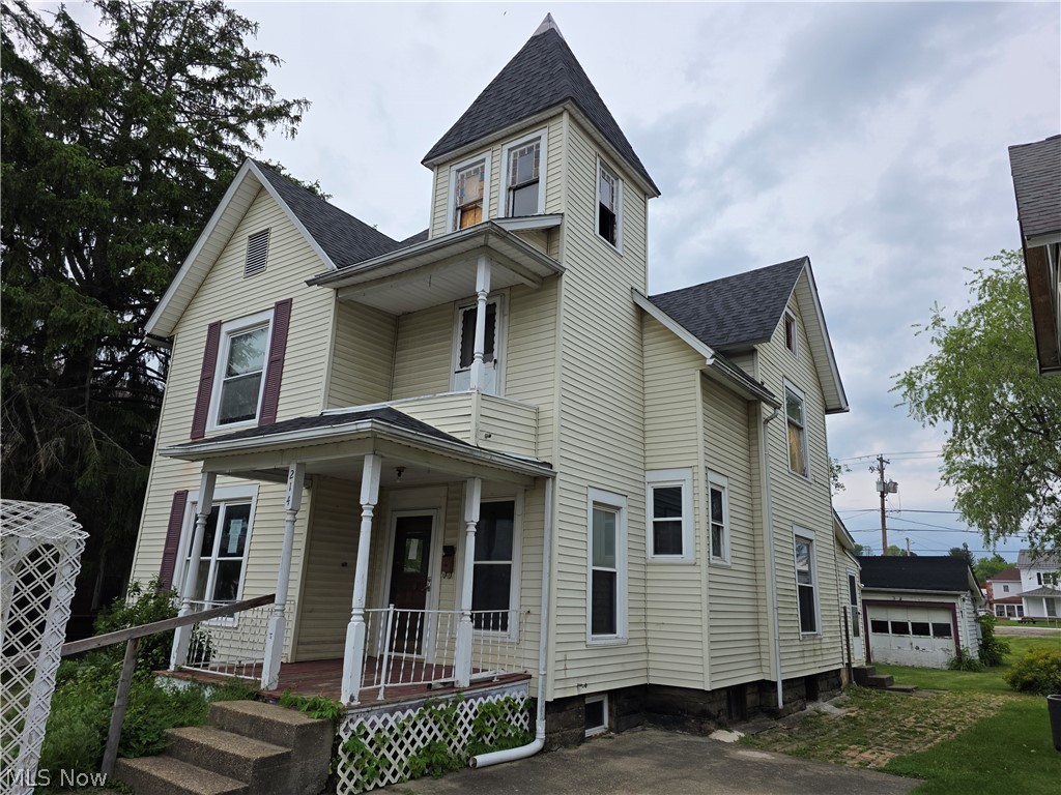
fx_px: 705
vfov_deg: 58.9
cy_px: 398
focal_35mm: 23
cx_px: 530
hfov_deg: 73.9
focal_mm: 6.3
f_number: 1.7
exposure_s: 1/4237
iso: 80
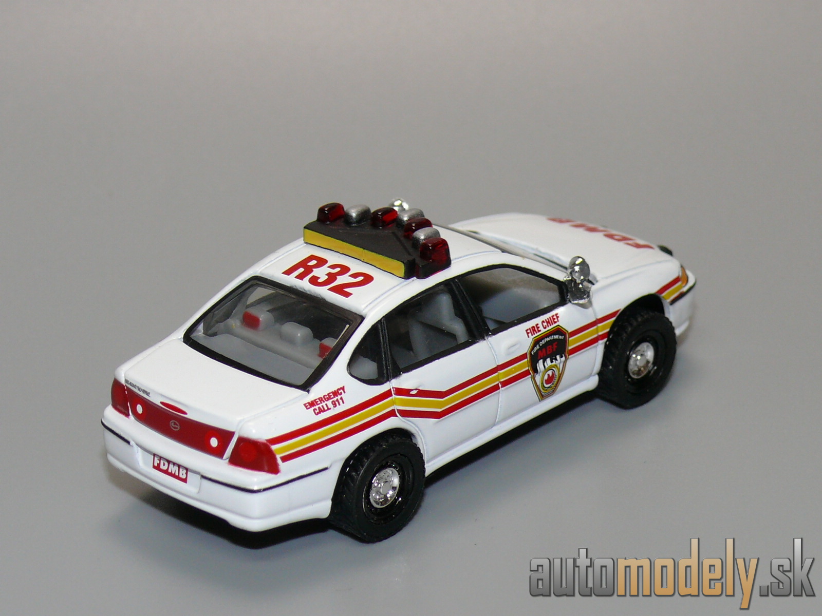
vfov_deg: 13.5
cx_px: 411
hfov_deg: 17.9
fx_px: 2612
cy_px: 308
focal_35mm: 110
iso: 100
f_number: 4
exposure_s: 1/30
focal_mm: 14
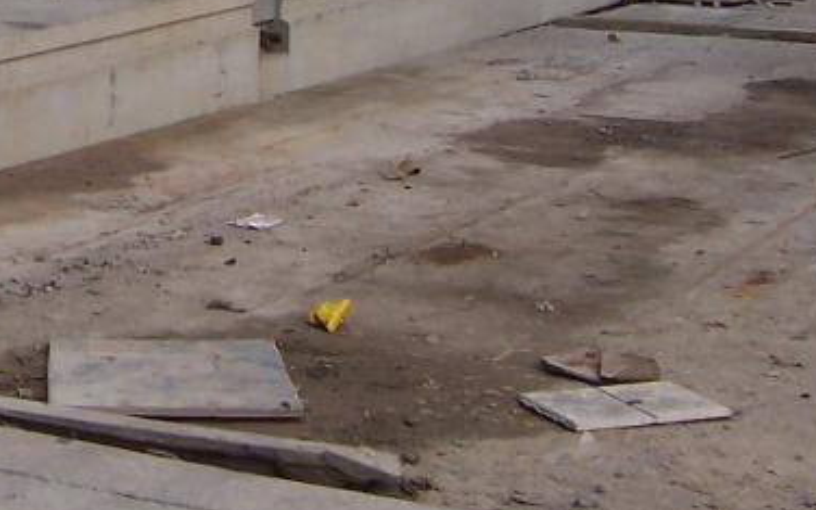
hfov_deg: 19.5
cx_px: 13
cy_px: -187
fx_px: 2313
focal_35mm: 104
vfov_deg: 12.1
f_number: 5.6
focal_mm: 5.6
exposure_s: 1/500
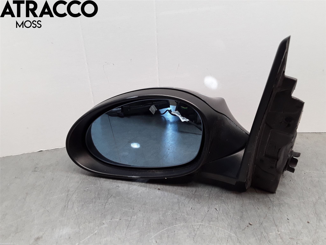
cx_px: 163
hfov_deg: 63.4
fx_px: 264
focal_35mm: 28
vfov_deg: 49.7
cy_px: 122
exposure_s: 1/50
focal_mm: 2.91
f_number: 1.9
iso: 40
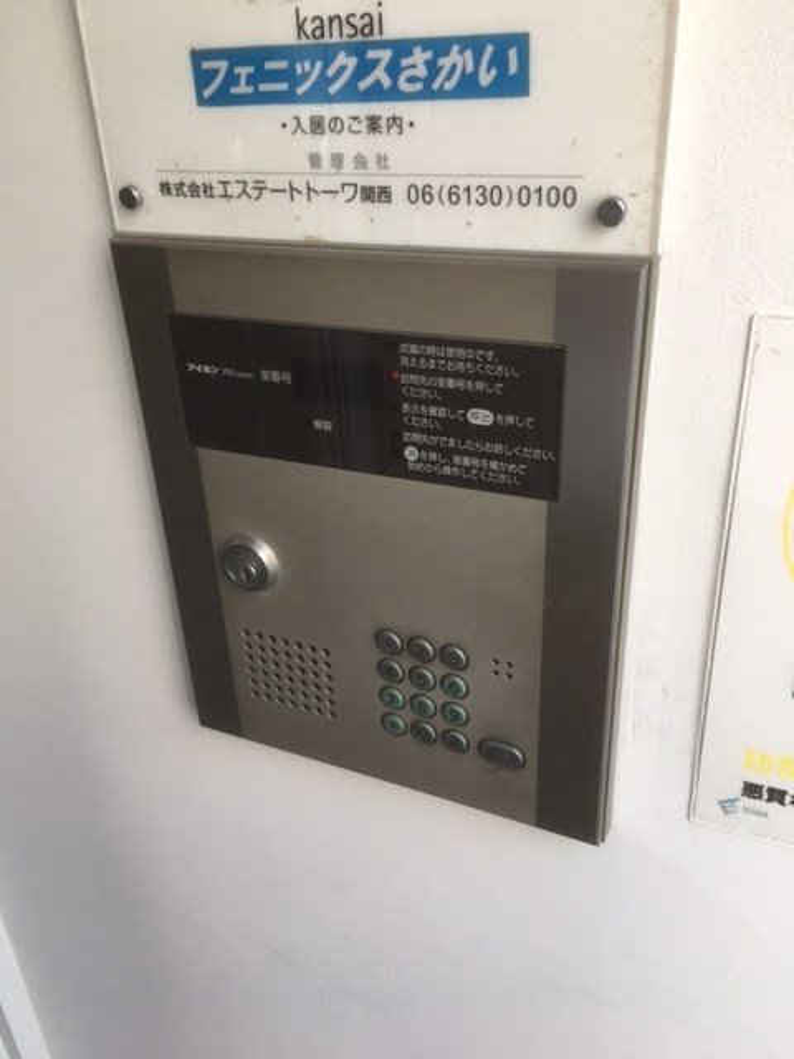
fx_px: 887
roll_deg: +2.9
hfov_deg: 48.2
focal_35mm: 29
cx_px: 397
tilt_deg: -27.7
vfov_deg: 61.7
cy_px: 530
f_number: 2.2
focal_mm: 4.15
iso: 32
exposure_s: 1/60
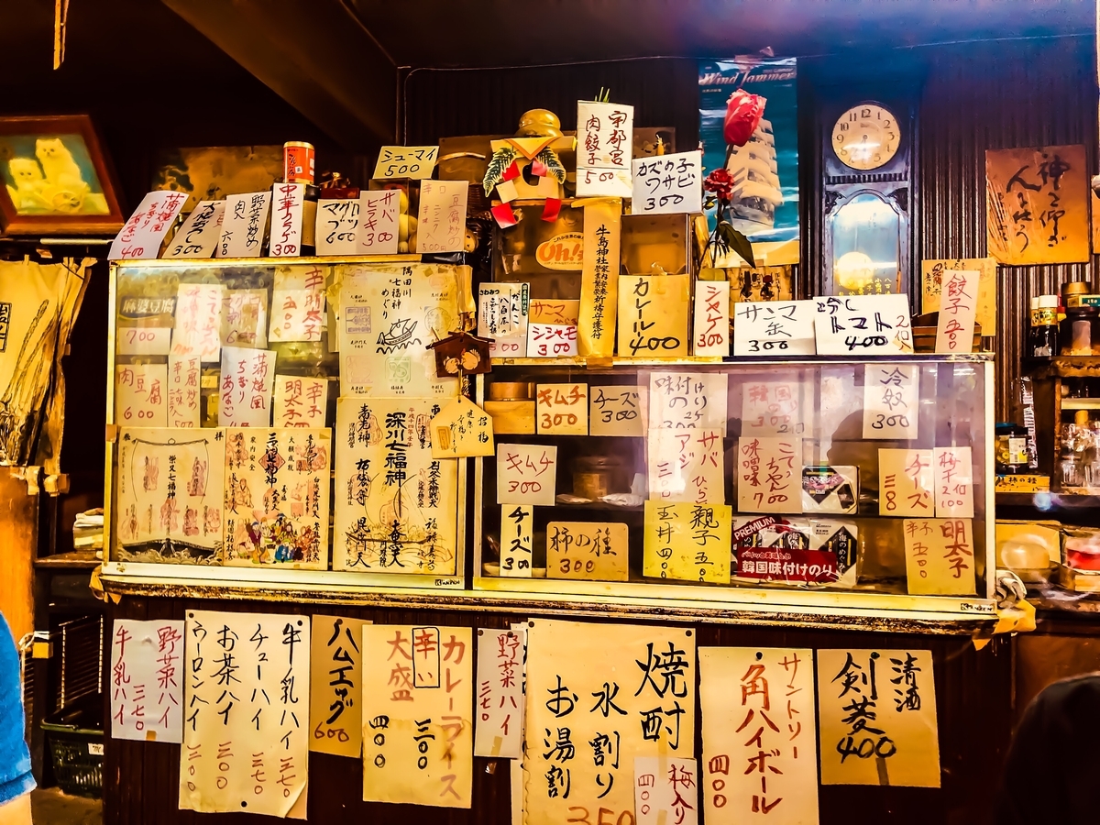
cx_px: 550
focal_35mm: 28
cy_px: 412
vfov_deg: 49.7
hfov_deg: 63.4
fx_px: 890
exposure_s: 1/17
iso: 50
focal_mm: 4
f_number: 1.8
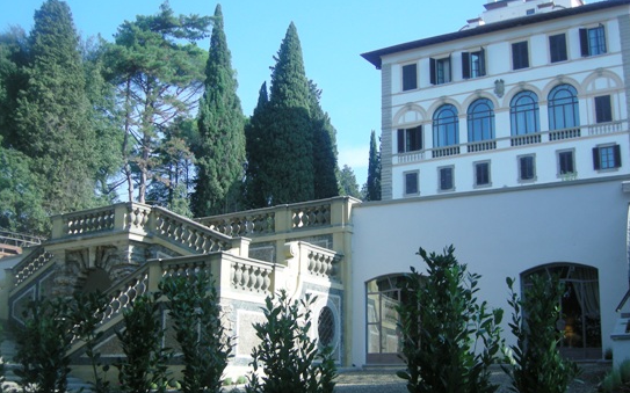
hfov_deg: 44.3
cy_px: 236
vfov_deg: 28.5
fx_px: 772
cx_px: 352
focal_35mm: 45
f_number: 2.7
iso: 64
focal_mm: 7.5
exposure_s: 1/470
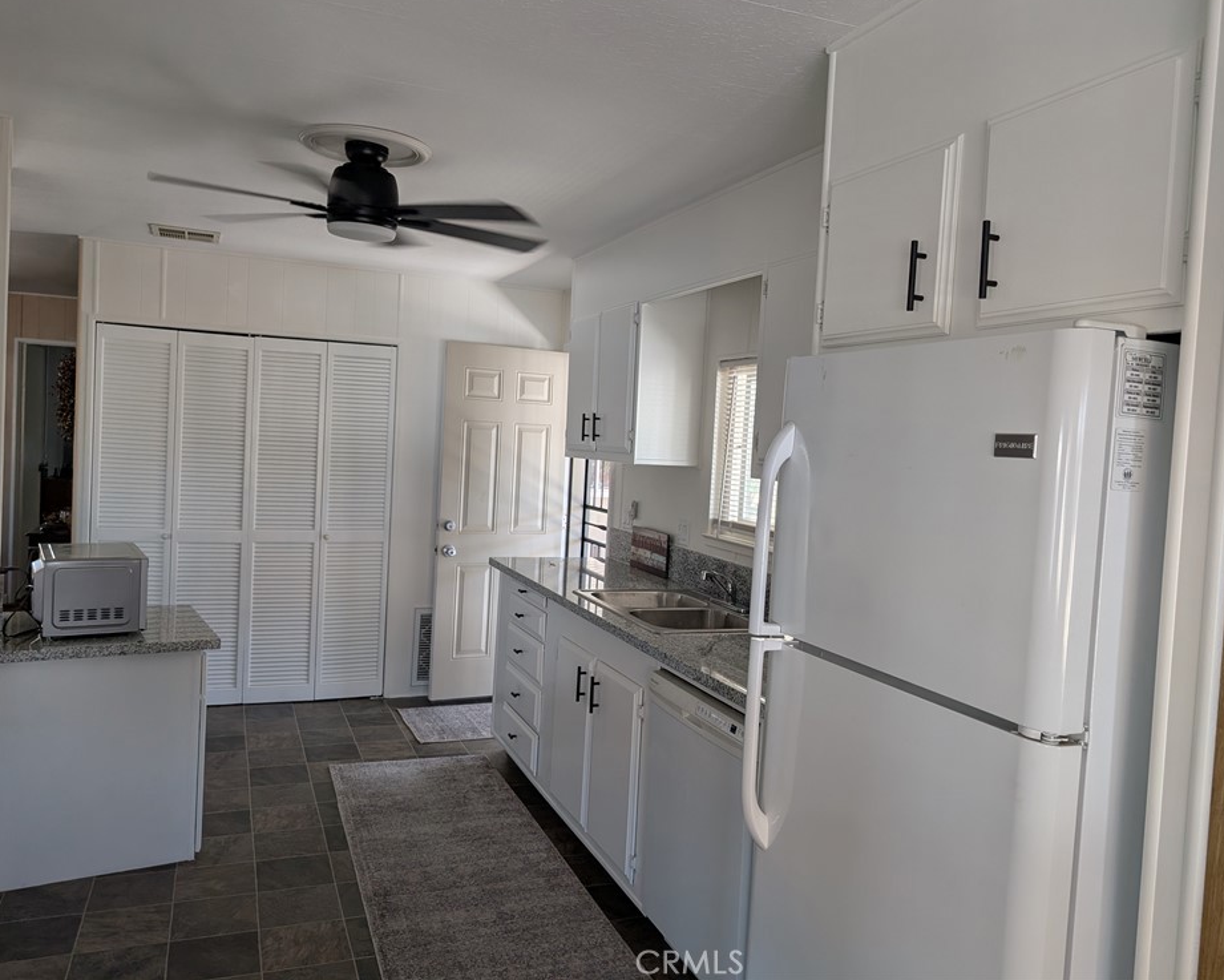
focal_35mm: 26
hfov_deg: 66.0
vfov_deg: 54.9
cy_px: 471
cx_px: 633
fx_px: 942
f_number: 1.68
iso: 23
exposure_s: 1/111
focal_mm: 6.9
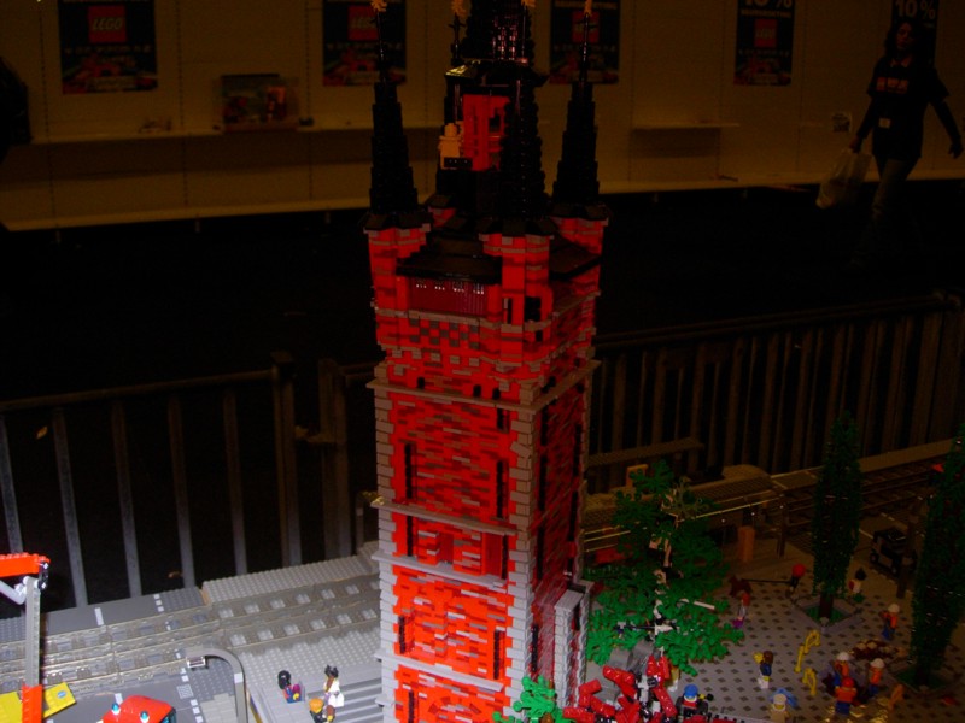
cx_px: 482
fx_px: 1059
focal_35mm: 38
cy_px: 362
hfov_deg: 49.0
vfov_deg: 37.7
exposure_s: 1/93.1
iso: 115
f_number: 2.8
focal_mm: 7.8
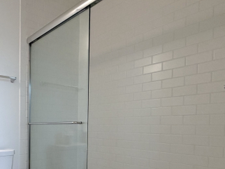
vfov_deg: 46.1
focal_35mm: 29
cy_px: 131
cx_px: 14
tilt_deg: -1.8
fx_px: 188
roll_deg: +0.6
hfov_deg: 52.4
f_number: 2.2
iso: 200
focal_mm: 2.22
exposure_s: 1/120
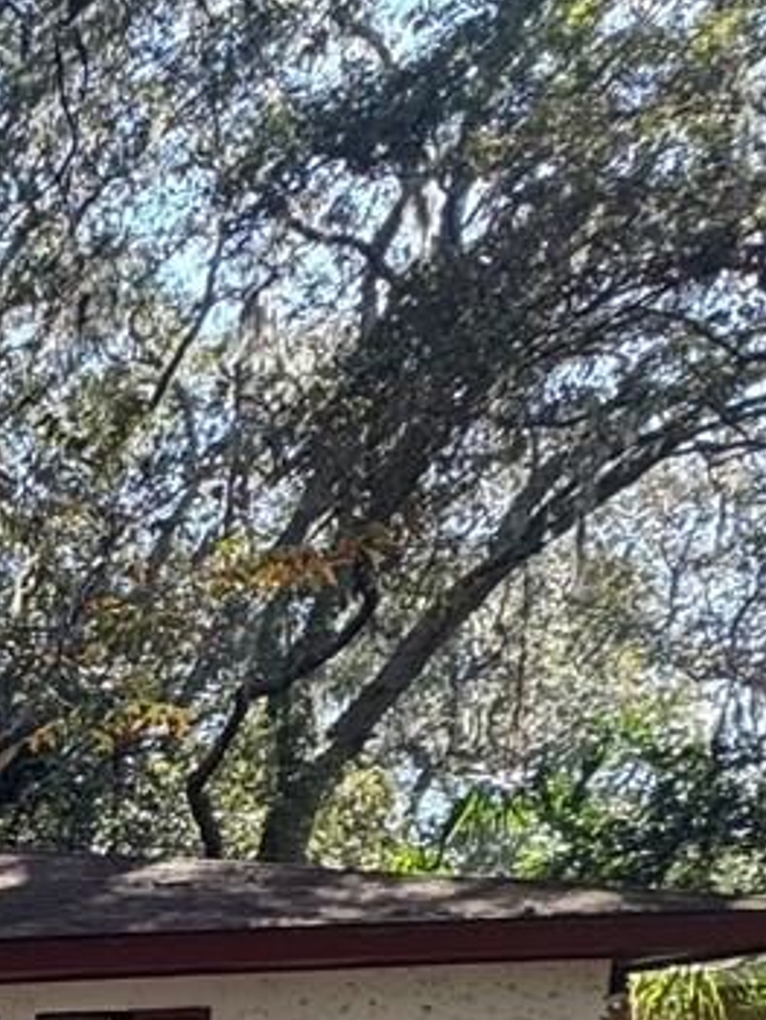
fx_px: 1886
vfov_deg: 24.3
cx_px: -1037
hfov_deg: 14.9
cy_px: 1495
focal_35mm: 64
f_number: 2.2
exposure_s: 1/105
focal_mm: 2.22
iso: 40
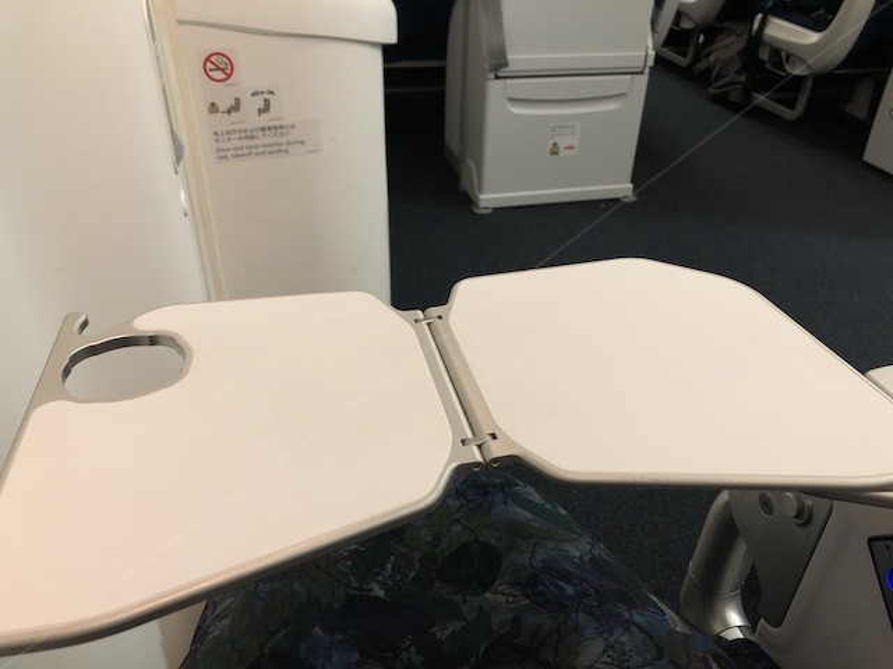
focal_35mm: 28
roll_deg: -1.2
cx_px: 446
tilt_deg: -32.0
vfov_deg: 49.7
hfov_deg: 63.4
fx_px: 722
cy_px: 334
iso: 100
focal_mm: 4
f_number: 1.8
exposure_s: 1/9
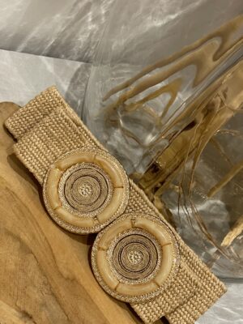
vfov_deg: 30.3
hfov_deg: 22.9
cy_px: 162
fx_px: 599
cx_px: 122
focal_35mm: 64
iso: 160
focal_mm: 7.5
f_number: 2.2
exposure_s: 1/50
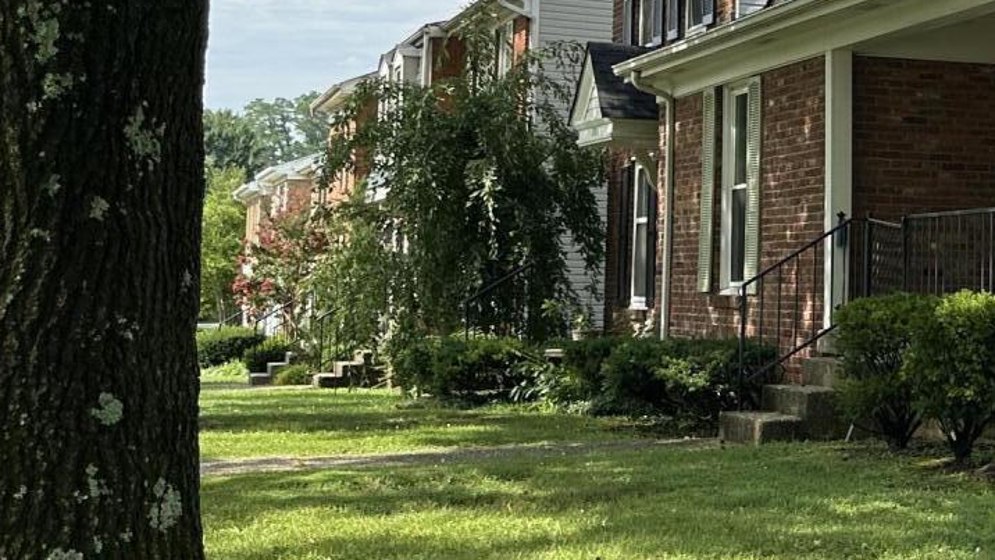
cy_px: 160
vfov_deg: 16.5
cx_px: 1245
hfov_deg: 25.5
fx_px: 1926
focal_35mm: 73
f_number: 1.78
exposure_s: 1/3058
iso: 80
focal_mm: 6.86
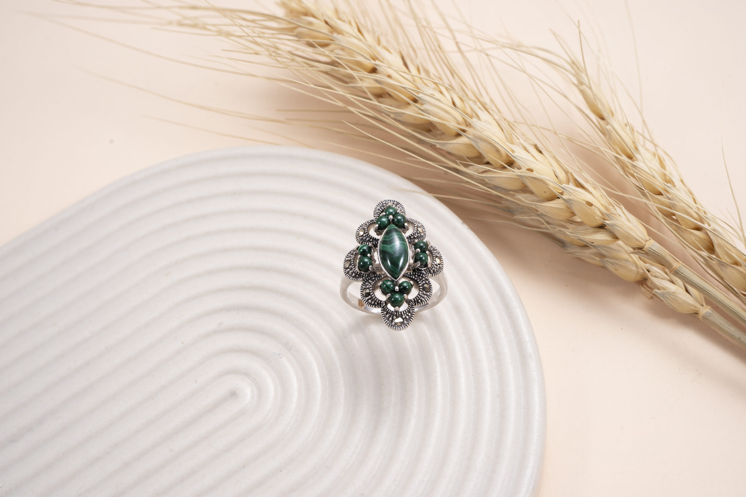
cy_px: 248
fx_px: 1036
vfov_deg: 27.0
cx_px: 373
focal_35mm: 50
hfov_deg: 39.6
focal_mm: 50
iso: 100
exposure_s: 1/100
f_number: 11
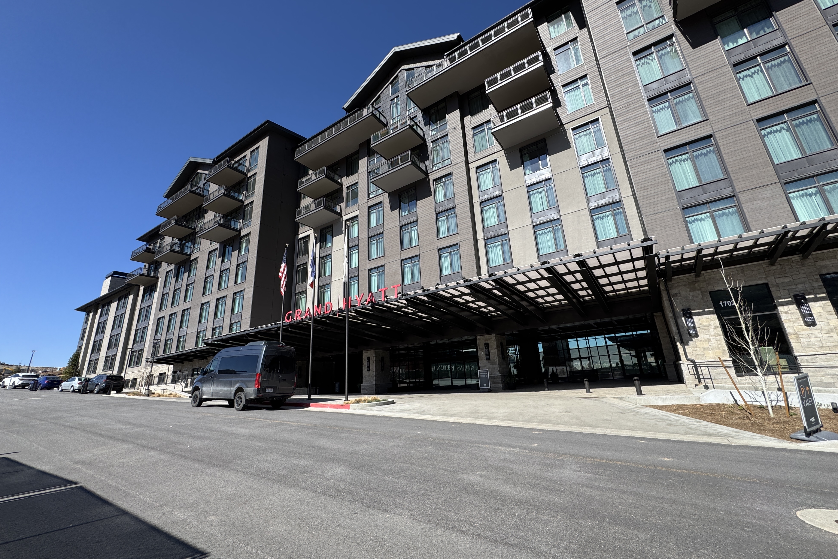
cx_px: 429
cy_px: 272
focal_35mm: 15
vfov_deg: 77.3
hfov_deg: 100.4
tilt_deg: +16.3
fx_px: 349
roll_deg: +3.7
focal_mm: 2.22
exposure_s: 1/1506
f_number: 2.2
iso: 50
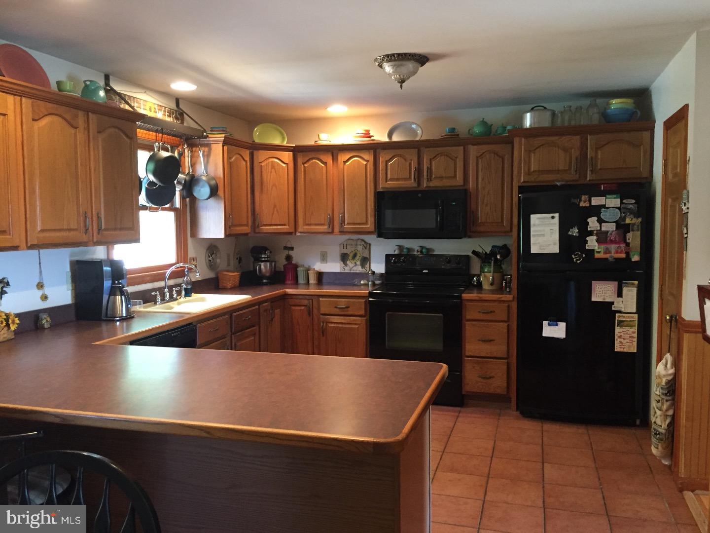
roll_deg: -1.2
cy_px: 266
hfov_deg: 61.7
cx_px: 355
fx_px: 595
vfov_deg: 48.2
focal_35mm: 29
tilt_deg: -4.9
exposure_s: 1/24
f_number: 2.2
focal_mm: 4.15
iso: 250
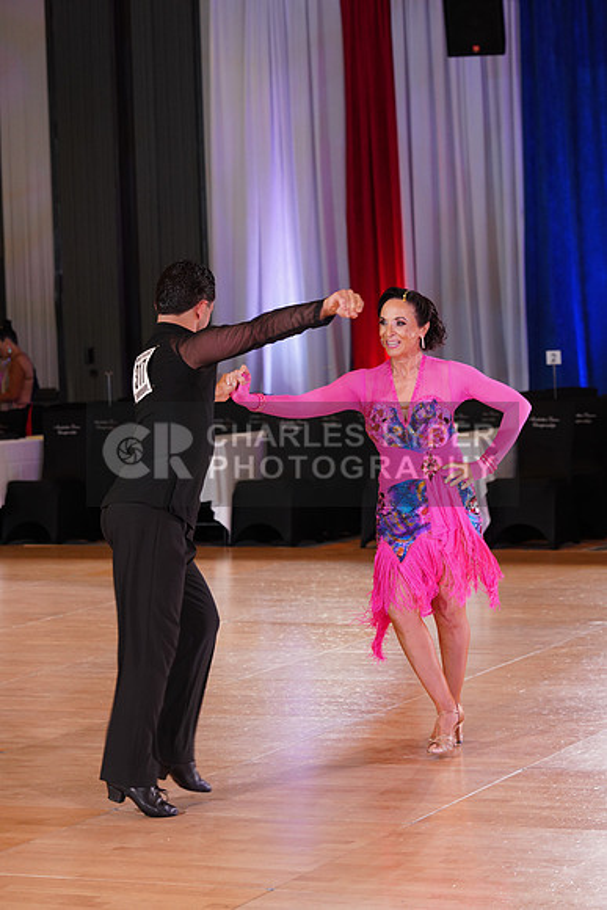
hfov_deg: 13.0
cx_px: 304
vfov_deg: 19.5
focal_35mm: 105
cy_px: 455
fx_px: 2654
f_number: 5.6
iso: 1600
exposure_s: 1/160
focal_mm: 105
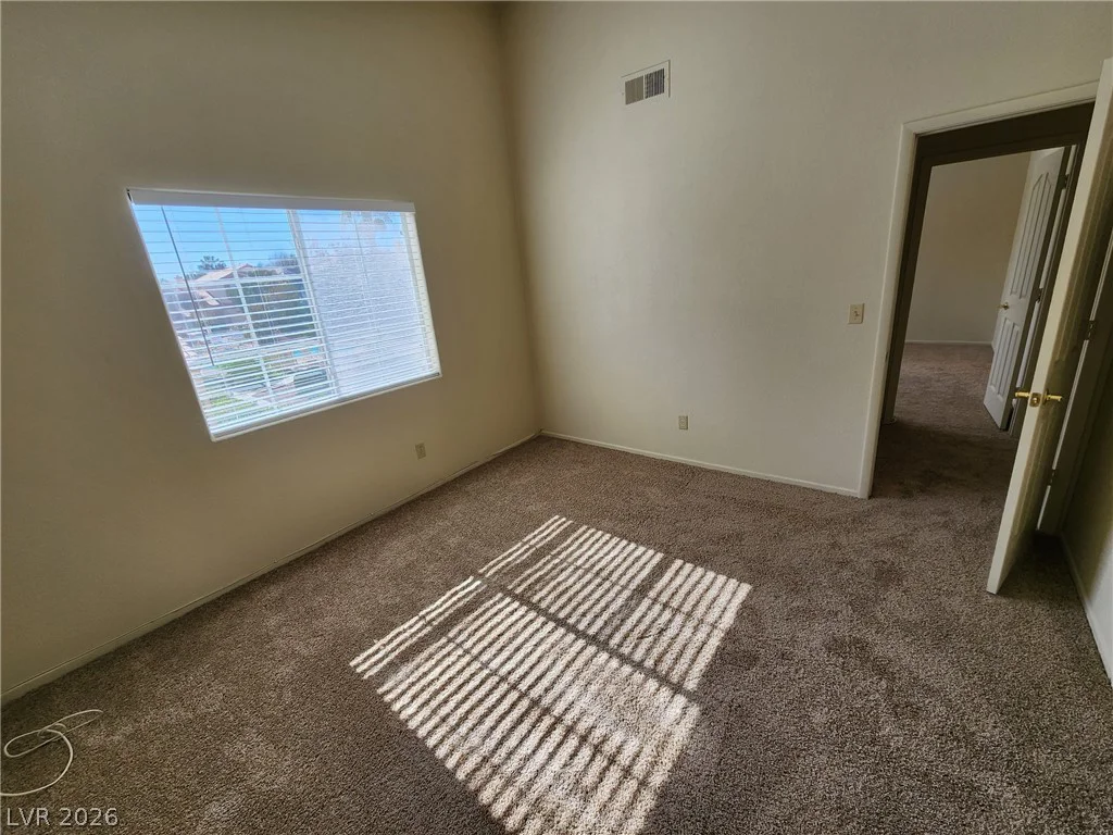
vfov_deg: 89.9
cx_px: 556
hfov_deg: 106.2
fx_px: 418
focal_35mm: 13
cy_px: 418
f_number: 2.2
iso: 50
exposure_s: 1/274
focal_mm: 2.2
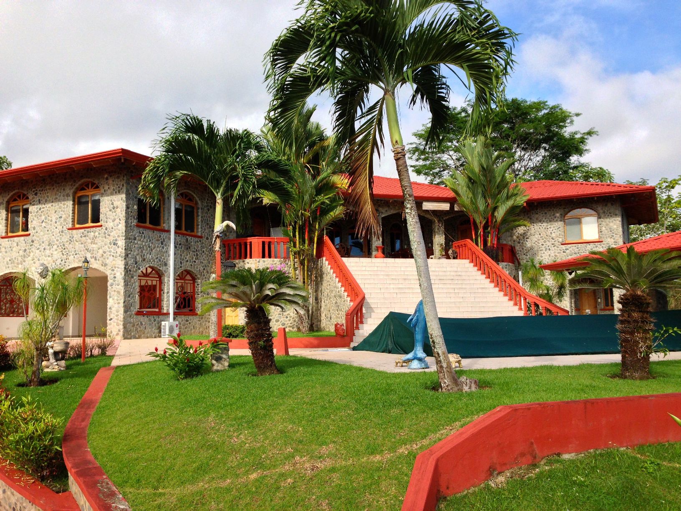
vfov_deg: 42.9
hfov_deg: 55.4
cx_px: 340
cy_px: 256
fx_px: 649
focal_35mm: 33
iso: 50
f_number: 2.4
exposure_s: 1/1290
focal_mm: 4.13
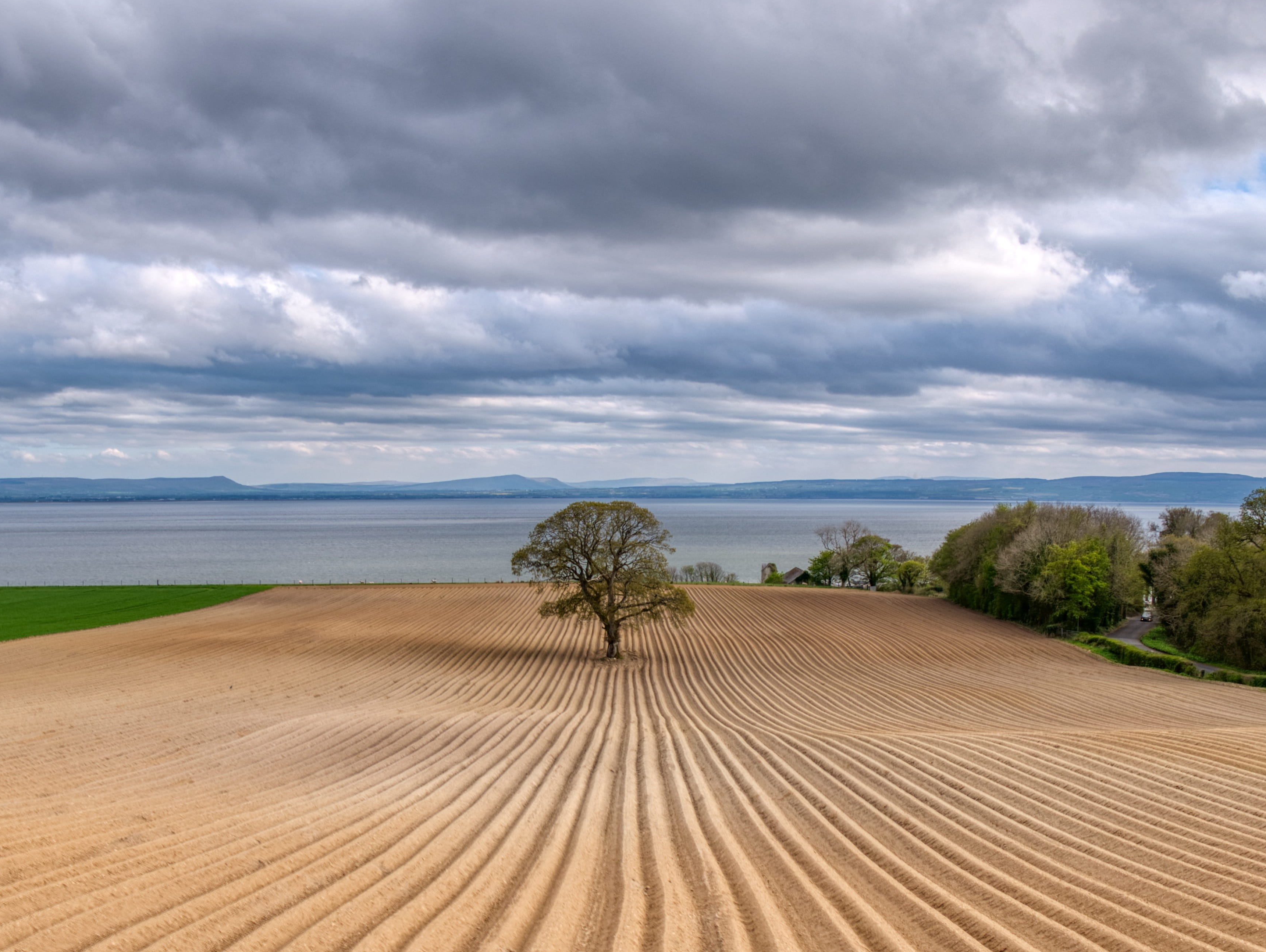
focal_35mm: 40
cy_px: 602
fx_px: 1465
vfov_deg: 35.8
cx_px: 595
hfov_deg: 46.7
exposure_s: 1/800
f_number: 4.5
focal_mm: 15
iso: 200
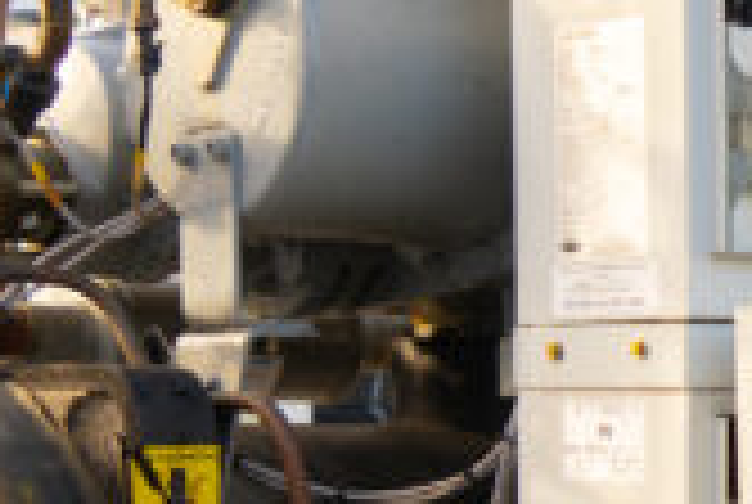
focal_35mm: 147
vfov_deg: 9.3
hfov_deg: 13.1
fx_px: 3076
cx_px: 1148
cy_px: 529
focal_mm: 24
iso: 100
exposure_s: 1/320
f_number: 4
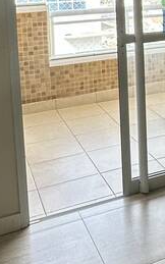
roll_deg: +0.5
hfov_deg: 19.4
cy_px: 8
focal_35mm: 62
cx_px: 211
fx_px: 446
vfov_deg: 30.9
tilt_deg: -4.6
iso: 50
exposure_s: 1/120
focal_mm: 2.22
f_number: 2.2
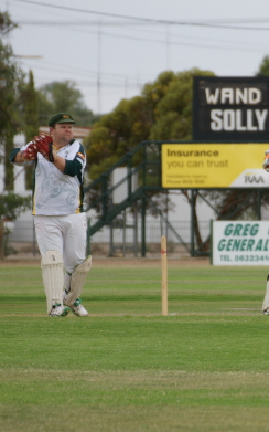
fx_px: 6341
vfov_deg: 3.9
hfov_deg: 2.4
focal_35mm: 540
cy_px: 219
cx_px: 287
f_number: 5.6
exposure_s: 1/500
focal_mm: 230
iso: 320
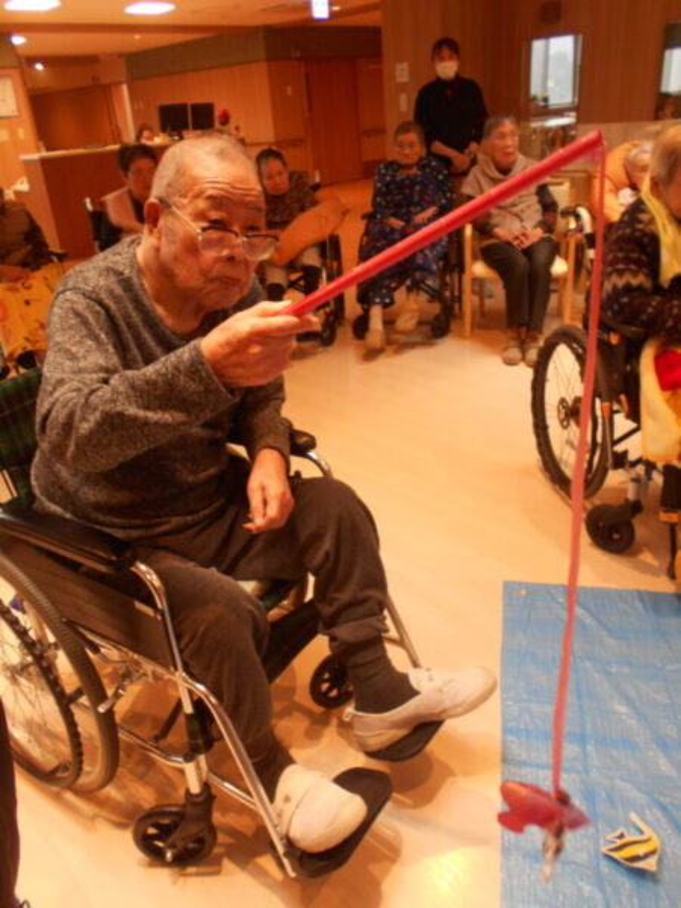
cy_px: 454
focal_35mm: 26
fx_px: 682
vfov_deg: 67.3
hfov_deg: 53.1
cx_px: 340
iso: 200
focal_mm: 4.6
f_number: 3.2
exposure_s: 1/30
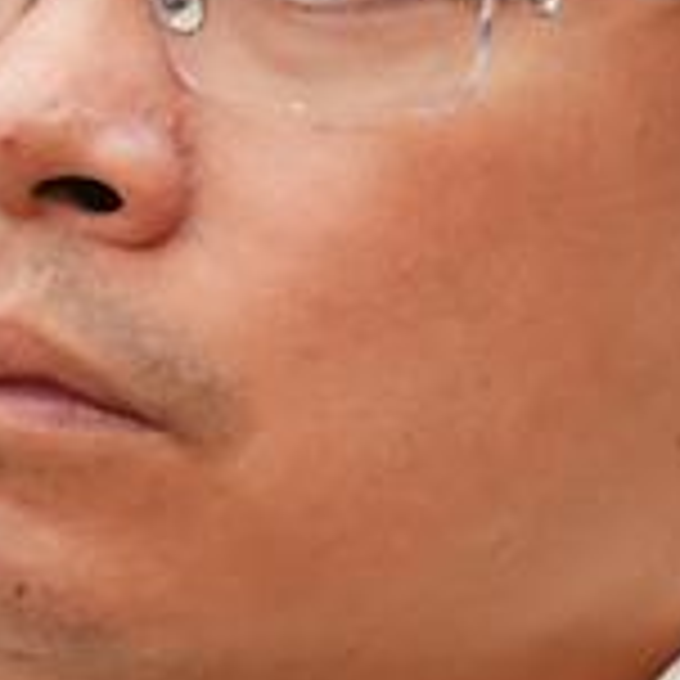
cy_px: 504
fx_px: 10490
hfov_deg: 3.7
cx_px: -986
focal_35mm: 472
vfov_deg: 3.7
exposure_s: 1/125
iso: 1600
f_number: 2.8
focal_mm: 70
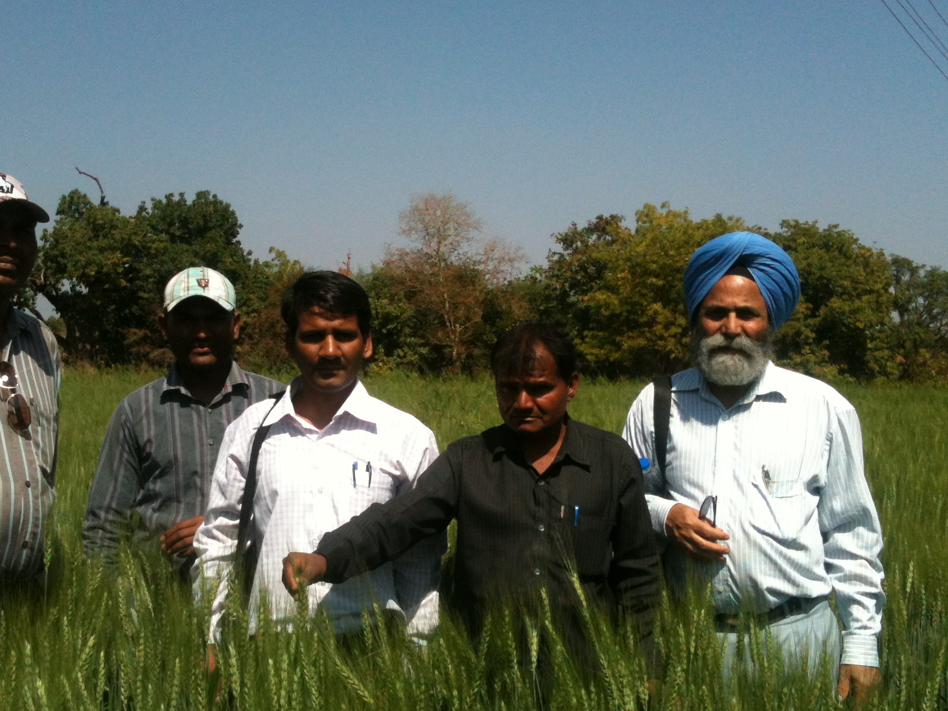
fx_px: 1342
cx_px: 410
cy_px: 417
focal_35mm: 49
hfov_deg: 38.8
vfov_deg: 29.6
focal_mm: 3.85
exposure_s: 1/1660
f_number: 2.8
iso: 64
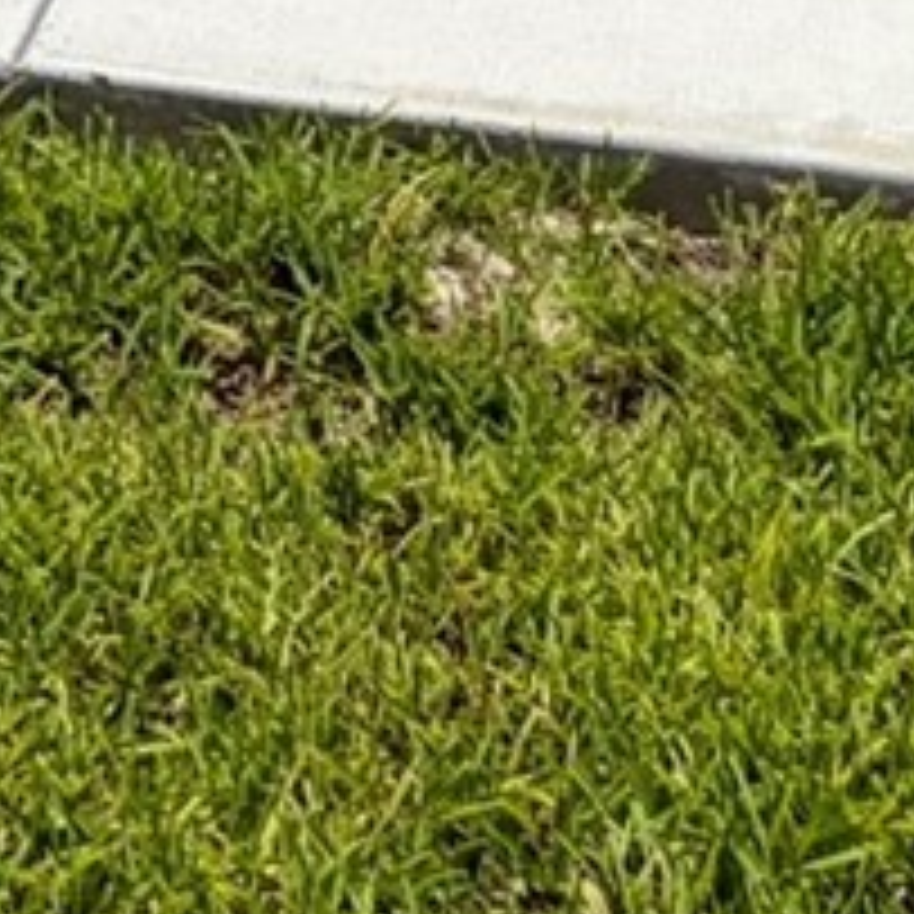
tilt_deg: -0.3
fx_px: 5407
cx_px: -973
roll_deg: +0.1
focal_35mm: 181
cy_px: -1571
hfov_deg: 9.0
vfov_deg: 8.5
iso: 50
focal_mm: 5.96
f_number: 1.6
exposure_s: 1/10101
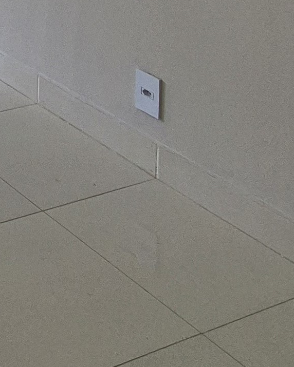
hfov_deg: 16.7
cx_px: -280
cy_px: -277
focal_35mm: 71
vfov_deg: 20.1
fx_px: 772
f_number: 2.2
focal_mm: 2.2
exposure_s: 1/120
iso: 64
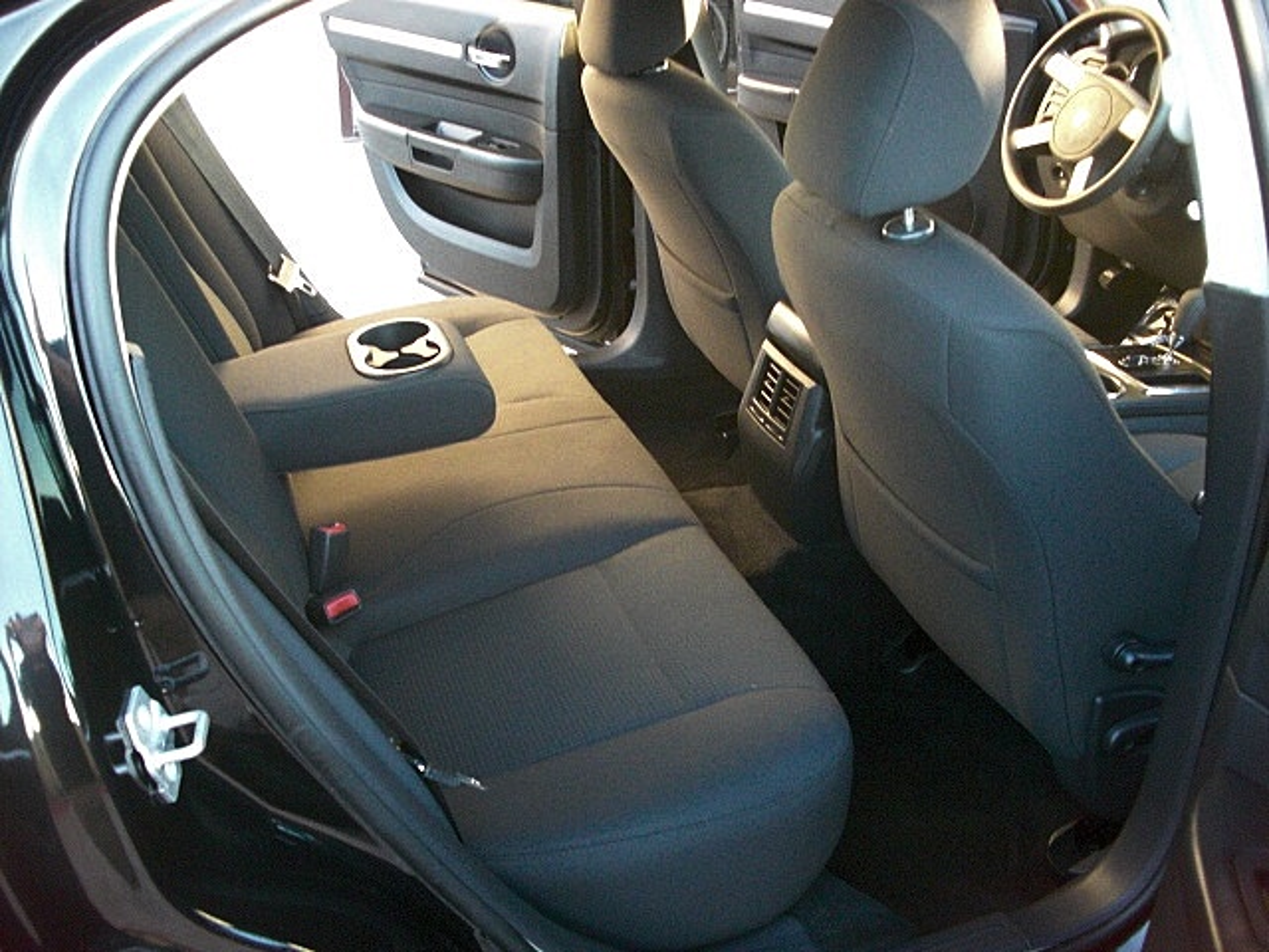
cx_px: 634
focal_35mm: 36
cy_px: 476
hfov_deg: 51.4
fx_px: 1320
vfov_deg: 39.7
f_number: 2.8
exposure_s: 1/80
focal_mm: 6.3
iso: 800
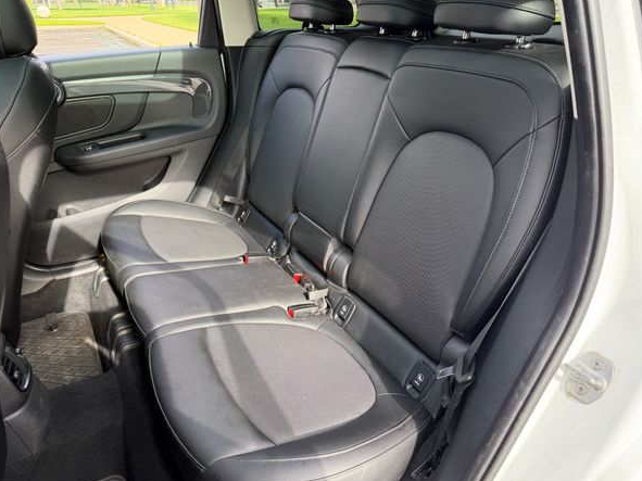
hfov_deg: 67.3
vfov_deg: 53.0
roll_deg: -0.2
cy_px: 244
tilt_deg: -26.3
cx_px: 318
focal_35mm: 26
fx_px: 482
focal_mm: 6.76
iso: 80
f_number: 1.78
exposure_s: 1/277
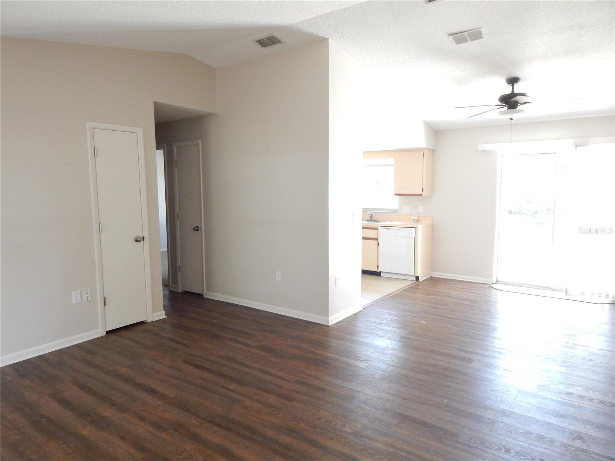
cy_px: 230
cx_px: 308
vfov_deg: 58.9
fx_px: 409
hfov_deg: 73.9
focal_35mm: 23
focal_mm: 4
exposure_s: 1/30
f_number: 3
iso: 400
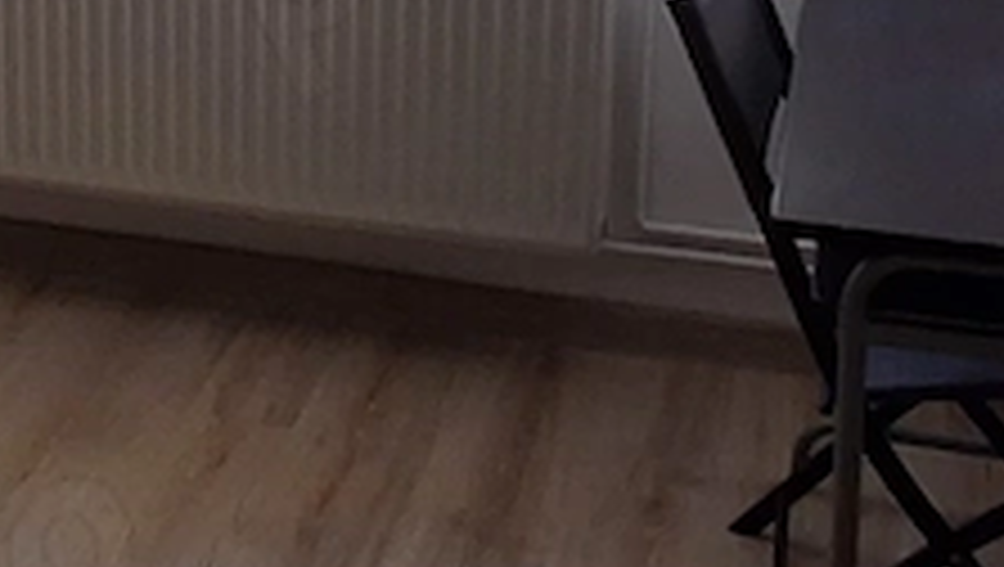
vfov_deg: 14.7
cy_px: -234
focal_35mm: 78
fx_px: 2079
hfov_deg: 26.6
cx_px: 176
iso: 100
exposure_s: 1/50
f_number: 2.2
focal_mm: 1.64
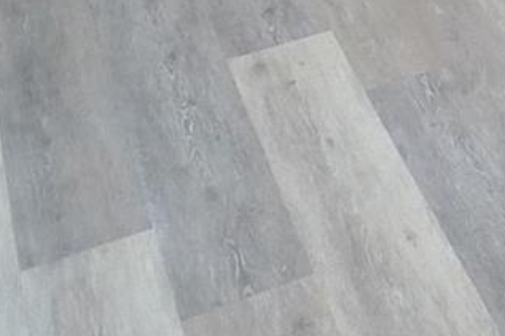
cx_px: 1190
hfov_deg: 11.2
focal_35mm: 155
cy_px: -459
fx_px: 2173
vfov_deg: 8.2
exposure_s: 1/40
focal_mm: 5.1
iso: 400
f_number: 2
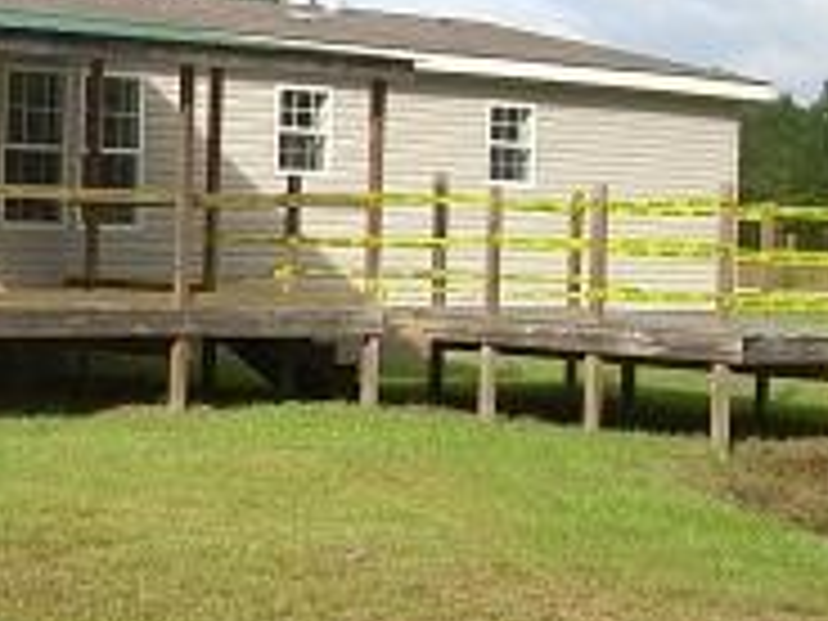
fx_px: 2368
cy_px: 274
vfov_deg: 14.9
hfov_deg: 18.8
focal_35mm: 99
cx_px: -158
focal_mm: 6.3
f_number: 4.6
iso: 50
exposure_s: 1/250
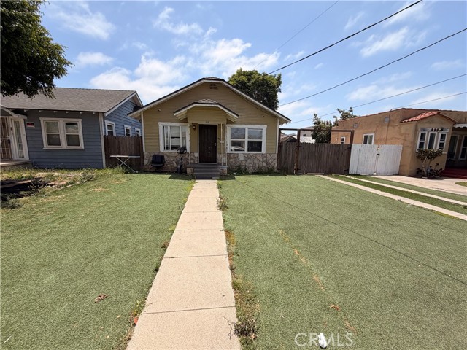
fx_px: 189
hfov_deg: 102.1
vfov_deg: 85.7
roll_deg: -2.3
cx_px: 234
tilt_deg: -4.9
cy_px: 175
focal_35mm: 14
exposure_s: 1/942
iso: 20
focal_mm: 2.22
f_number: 2.2
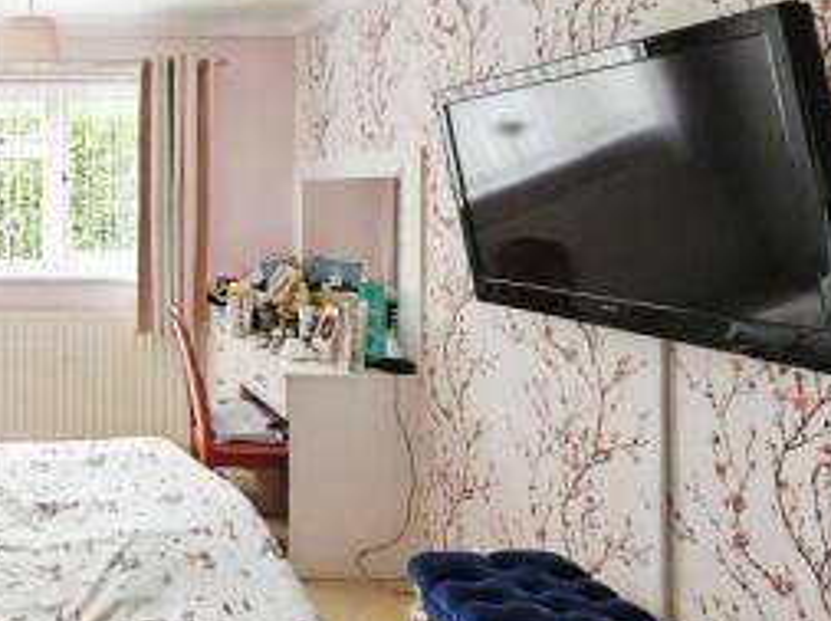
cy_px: 255
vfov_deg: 46.5
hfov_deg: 48.6
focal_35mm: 30
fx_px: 719
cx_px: -11
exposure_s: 1/50
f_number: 2
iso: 400
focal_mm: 1.82
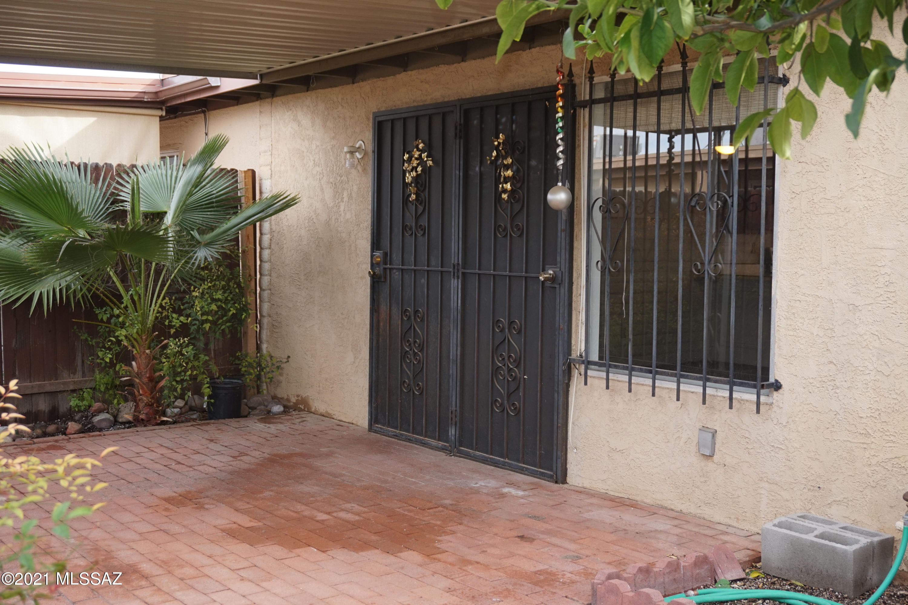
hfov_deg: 45.0
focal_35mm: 44
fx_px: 1097
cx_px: 454
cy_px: 302
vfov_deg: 30.8
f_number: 4.5
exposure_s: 1/160
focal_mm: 29
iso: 250
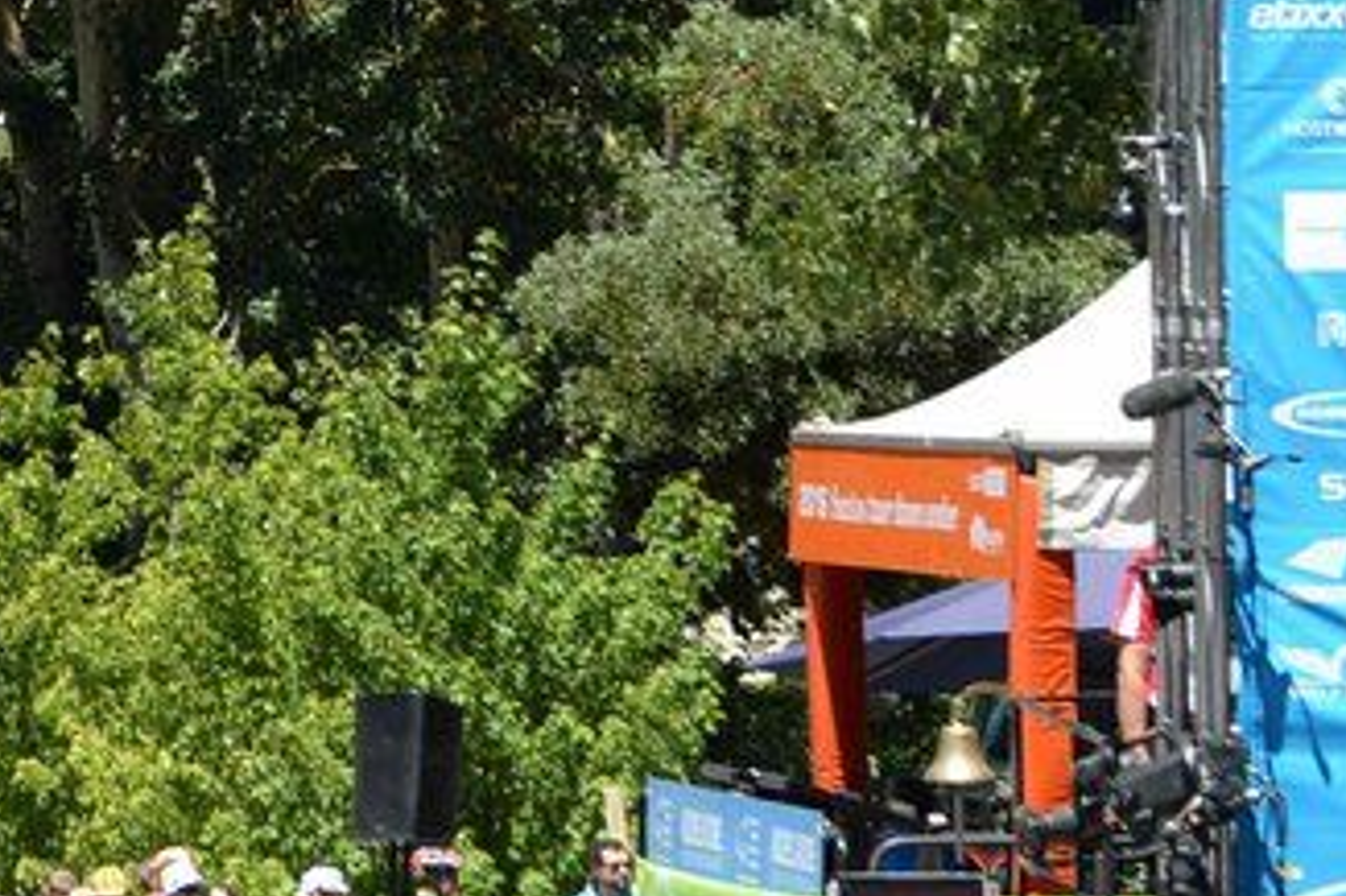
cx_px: -355
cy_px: -153
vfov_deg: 5.3
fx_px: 9641
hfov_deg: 7.9
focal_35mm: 258
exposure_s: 1/1000
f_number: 6.3
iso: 400
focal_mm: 70
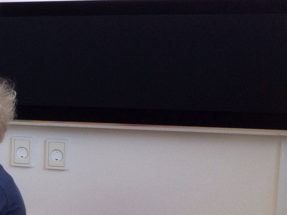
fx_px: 937
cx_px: -154
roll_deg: +0.0
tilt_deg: -10.3
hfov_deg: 15.9
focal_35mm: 113
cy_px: 146
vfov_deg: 13.1
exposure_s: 1/24
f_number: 2.4
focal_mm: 4.28
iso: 50
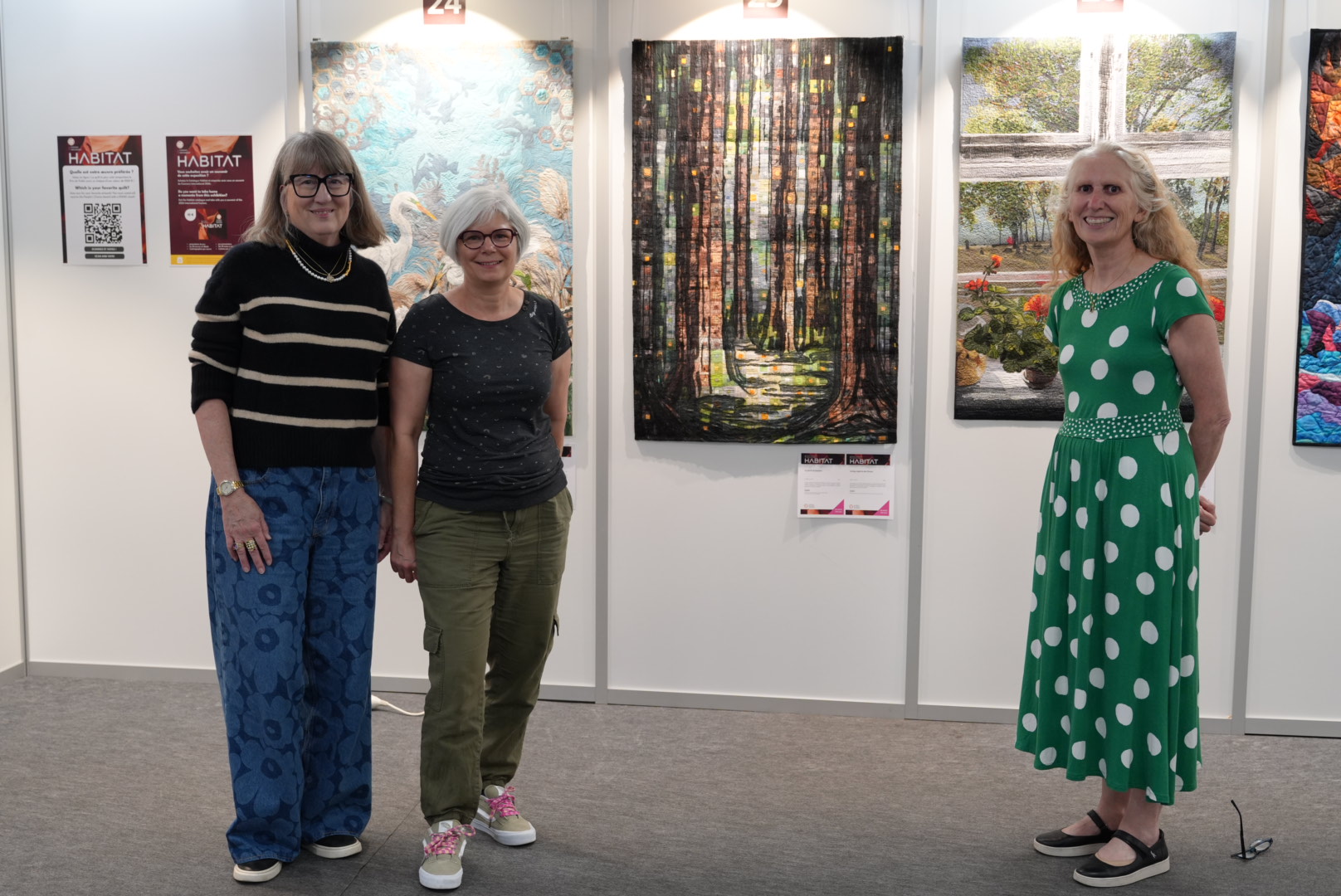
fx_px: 1566
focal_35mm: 42
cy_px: 448
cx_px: 670
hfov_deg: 46.4
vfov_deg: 31.9
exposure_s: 1/160
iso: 1250
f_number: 4
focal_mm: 42
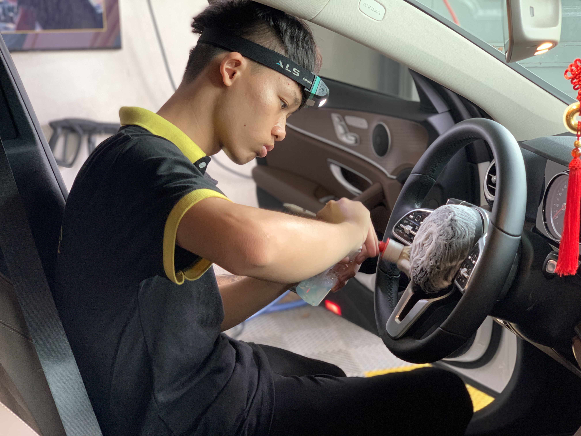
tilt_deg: -15.2
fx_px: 873
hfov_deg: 36.8
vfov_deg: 28.0
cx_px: 290
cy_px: 218
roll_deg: -0.1
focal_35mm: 52
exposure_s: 1/75
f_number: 2.4
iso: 125
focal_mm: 6
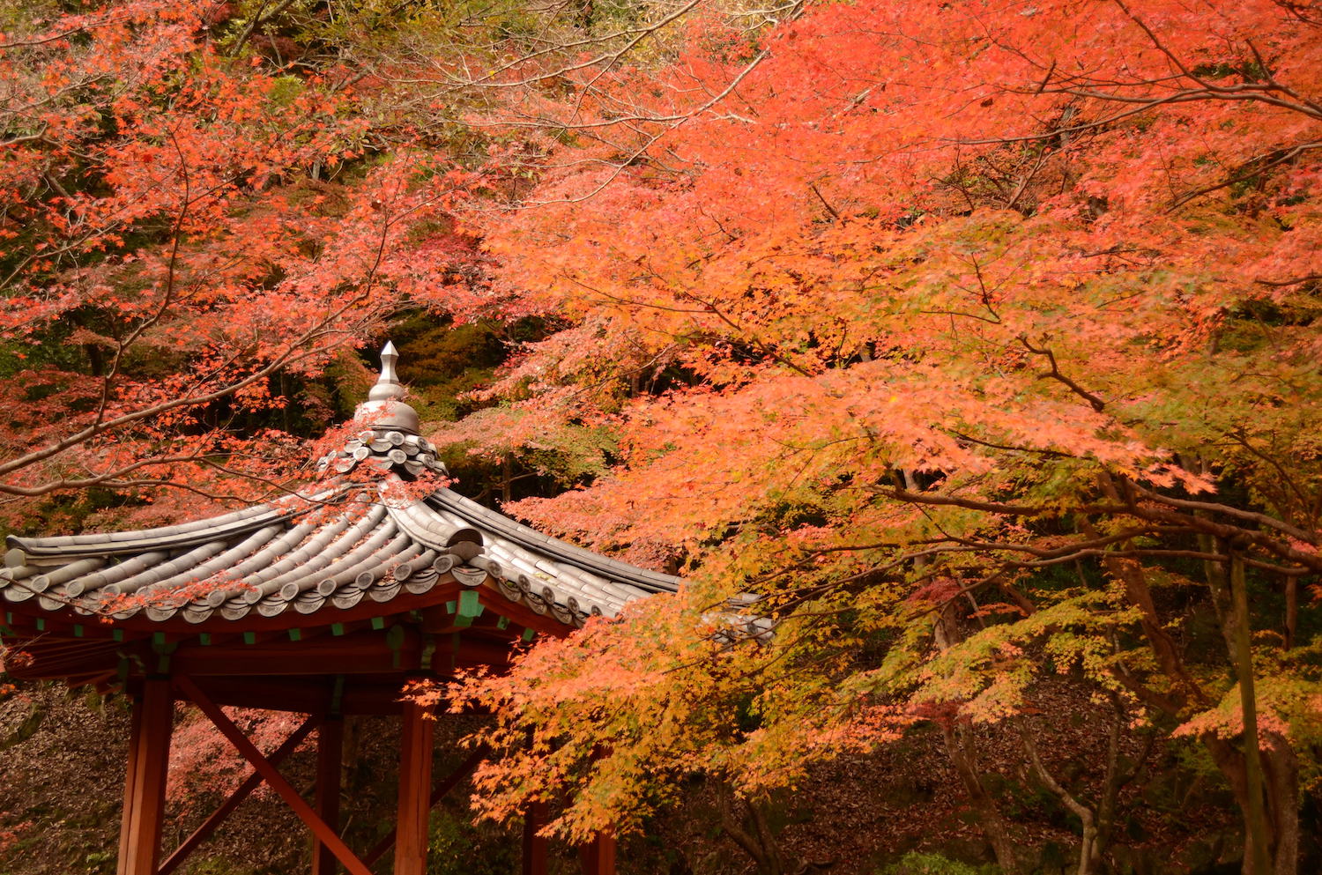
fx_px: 1594
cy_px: 438
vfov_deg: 30.7
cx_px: 661
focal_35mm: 44
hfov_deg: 45.0
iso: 250
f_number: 4.5
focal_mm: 29
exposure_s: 1/200
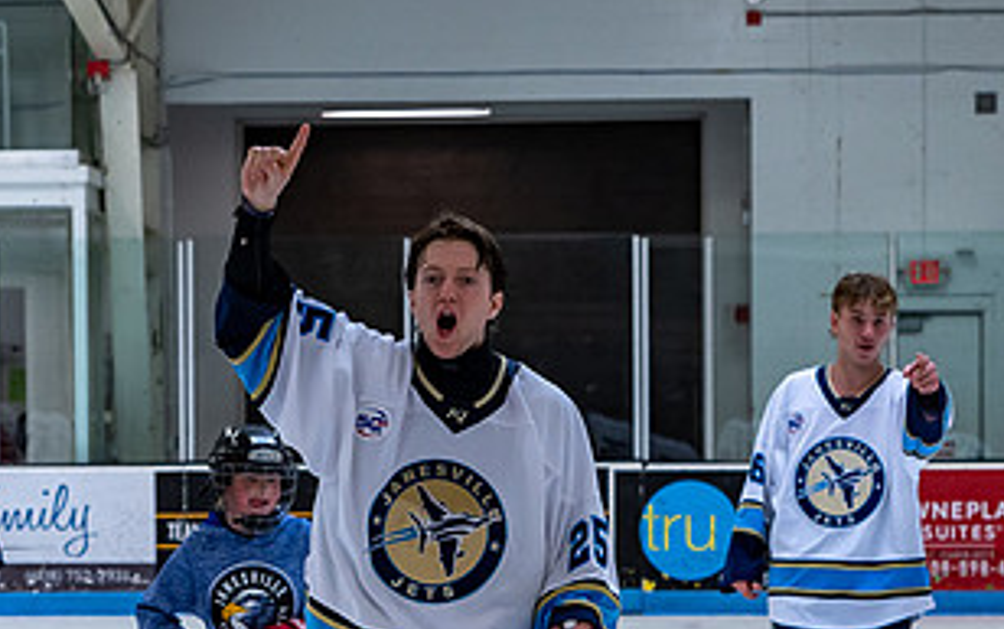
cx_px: 410
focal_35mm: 144
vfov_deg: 9.1
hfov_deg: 14.5
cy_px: 550
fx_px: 3943
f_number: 4
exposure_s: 1/400
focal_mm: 45
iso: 400
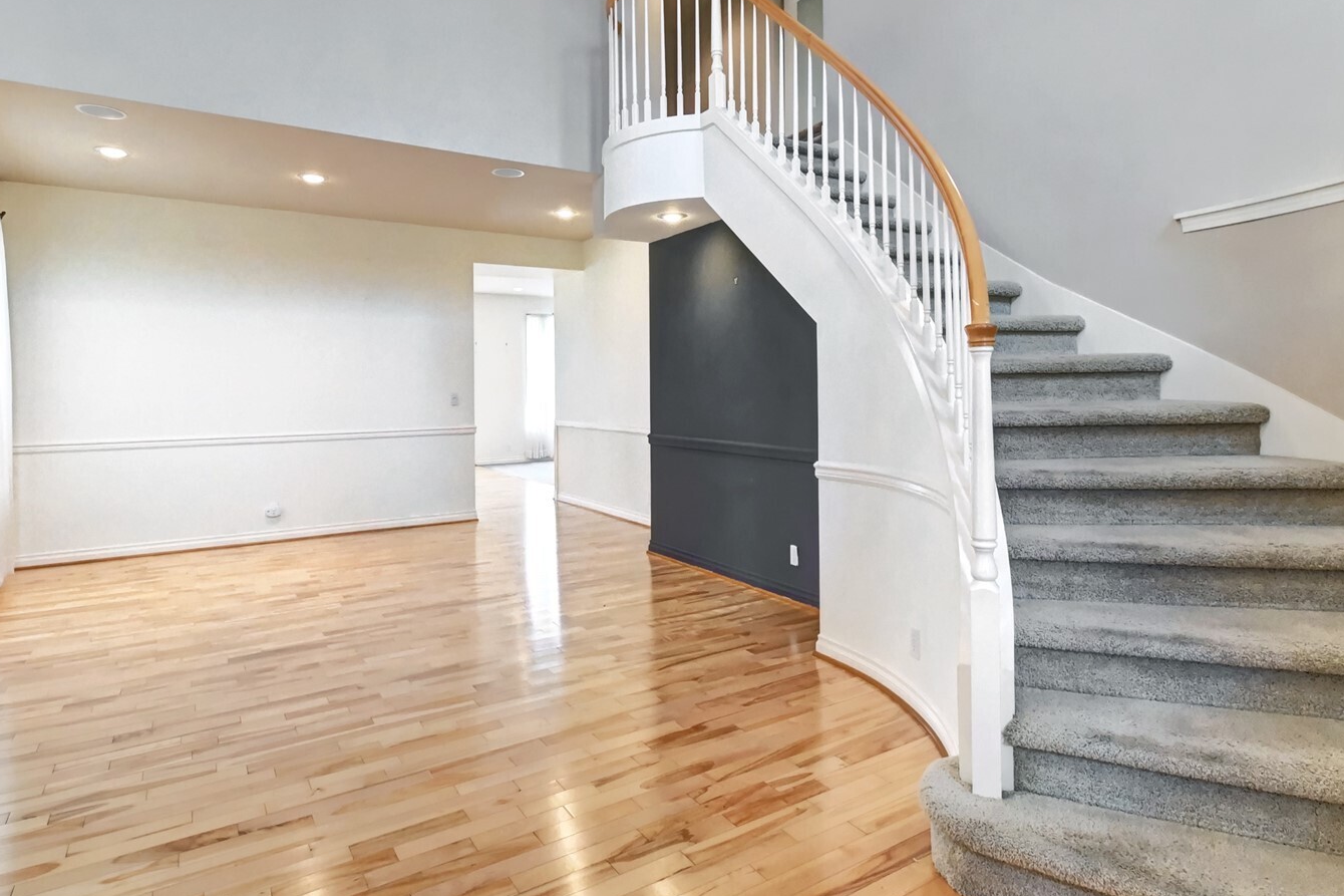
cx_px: 683
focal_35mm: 19
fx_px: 709
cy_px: 392
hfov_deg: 86.9
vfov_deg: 64.3
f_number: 11
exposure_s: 1/10
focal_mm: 10
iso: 3200
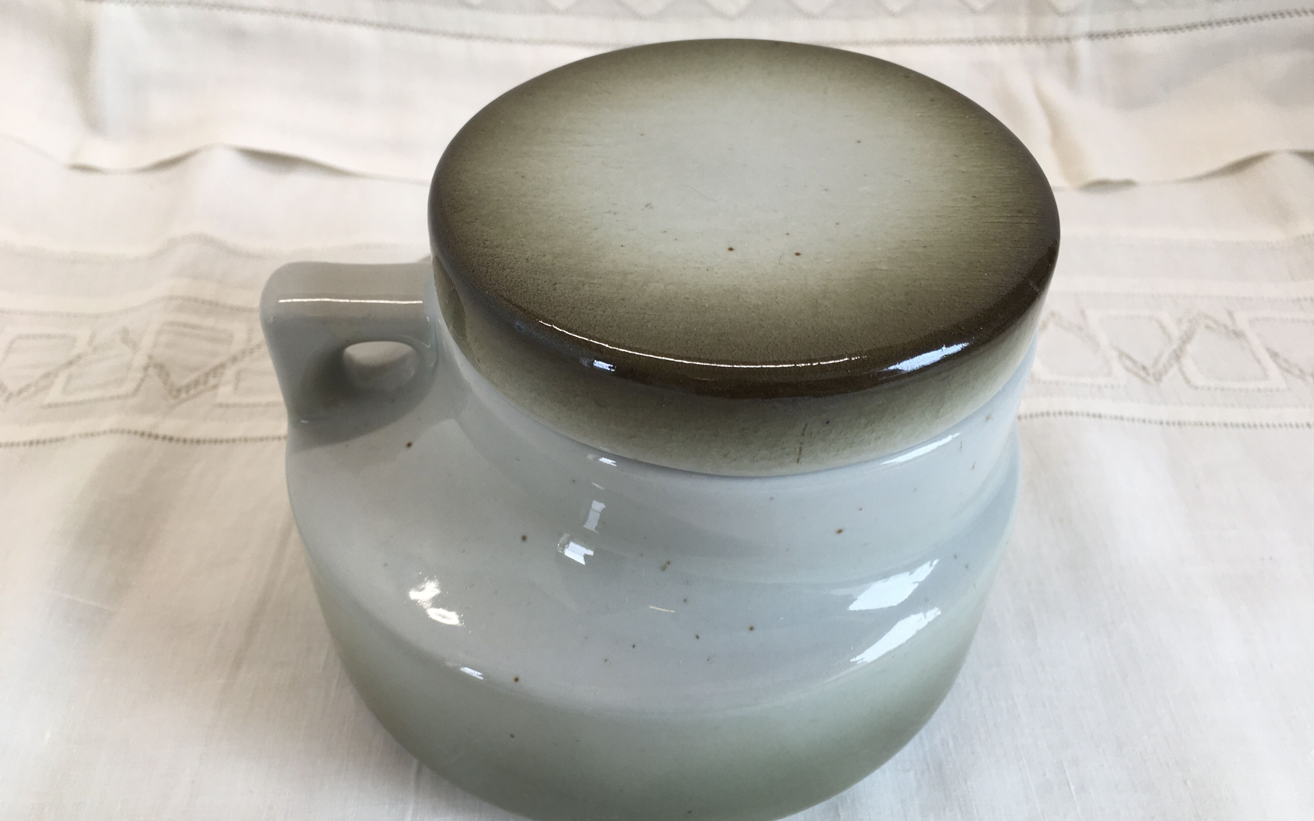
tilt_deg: -42.8
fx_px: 1110
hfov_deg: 61.2
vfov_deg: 40.6
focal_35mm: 31
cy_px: 417
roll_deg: -2.4
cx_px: 656
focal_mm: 4.15
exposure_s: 1/50
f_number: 2.2
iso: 25
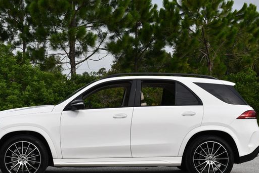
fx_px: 540
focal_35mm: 75
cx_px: 117
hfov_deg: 27.0
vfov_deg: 18.2
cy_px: 93
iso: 125
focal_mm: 30
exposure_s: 1/250
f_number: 8
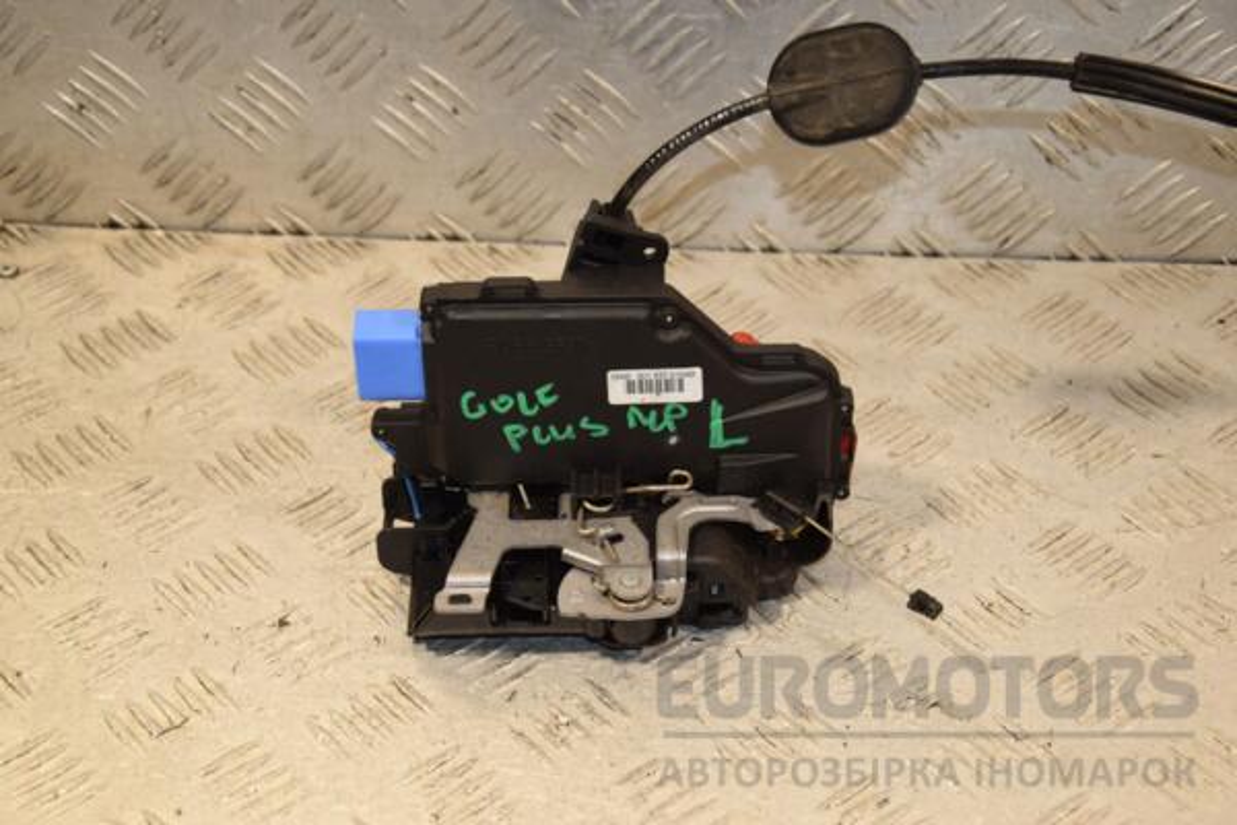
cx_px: 618
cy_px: 412
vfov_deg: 17.5
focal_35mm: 78
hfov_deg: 26.0
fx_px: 2680
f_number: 6.3
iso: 800
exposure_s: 1/200
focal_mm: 52
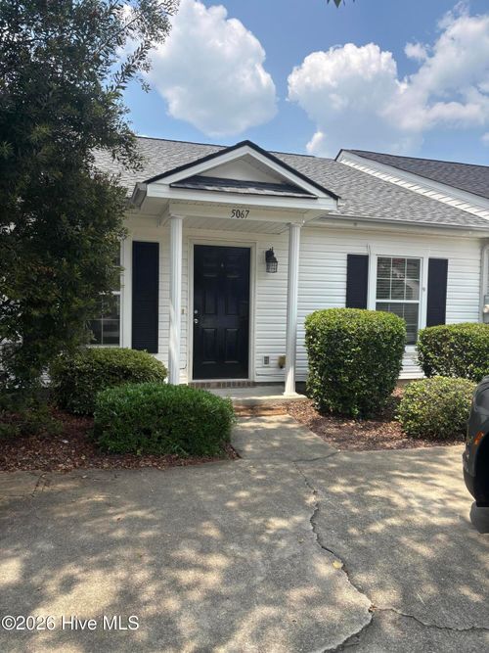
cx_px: 244
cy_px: 326
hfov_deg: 53.0
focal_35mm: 26
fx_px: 490
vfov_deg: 67.3
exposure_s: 1/2105
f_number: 1.6
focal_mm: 5.96
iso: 50
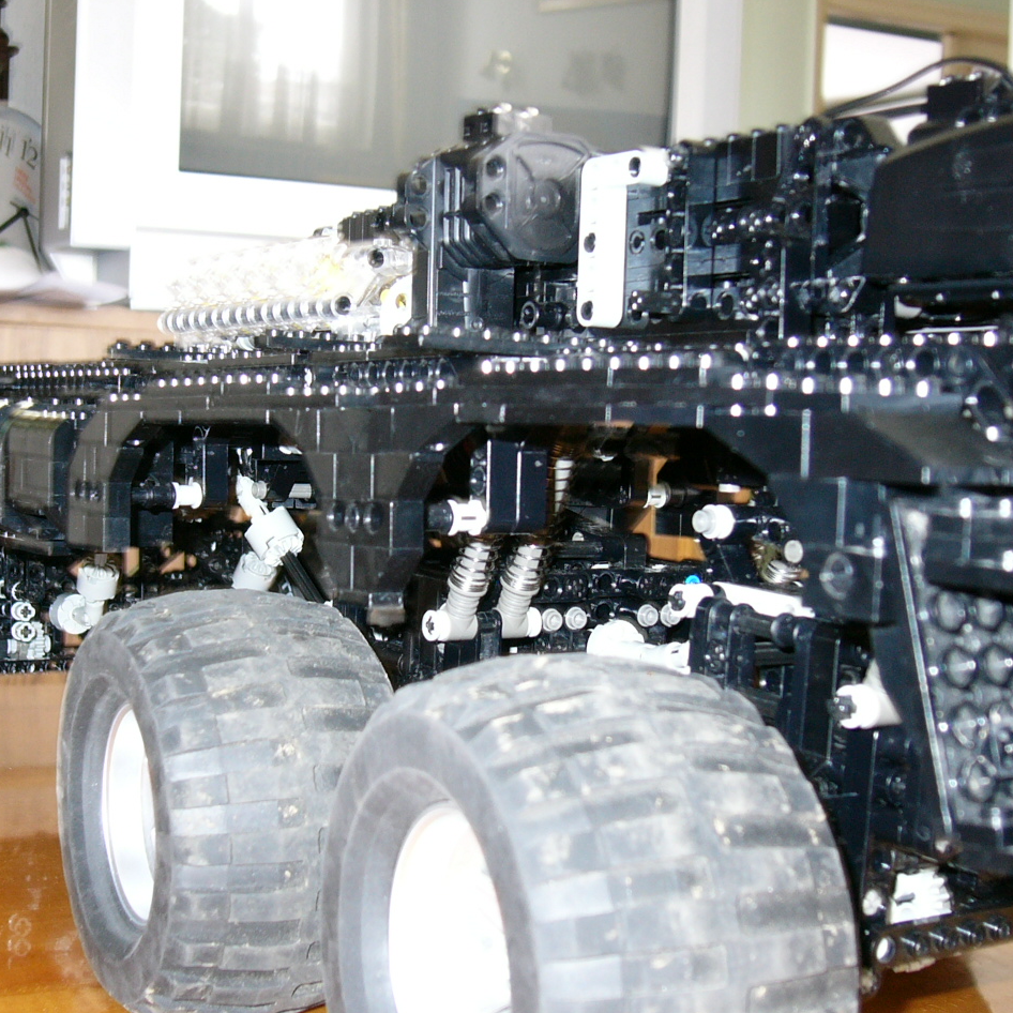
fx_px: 1821
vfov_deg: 31.1
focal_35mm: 55
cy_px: 510
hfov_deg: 31.0
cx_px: 398
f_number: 3.2
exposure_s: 1
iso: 150
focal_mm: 7.6
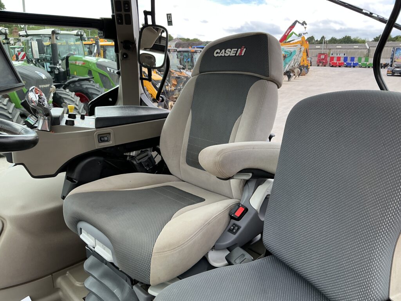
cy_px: 150
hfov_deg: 63.4
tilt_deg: -17.0
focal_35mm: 28
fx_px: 324
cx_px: 200
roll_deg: -0.2
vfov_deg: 49.7
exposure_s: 1/158
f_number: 1.8
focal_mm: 3
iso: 20
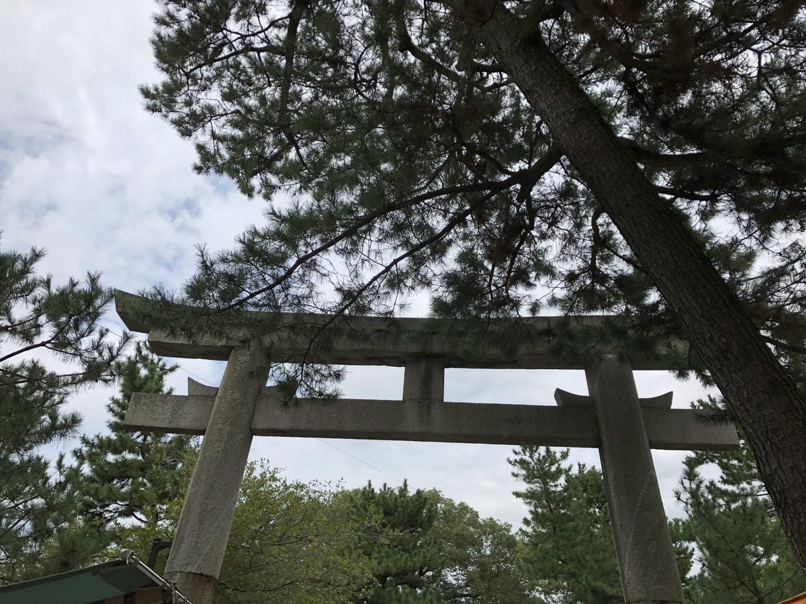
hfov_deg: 61.7
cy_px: 302
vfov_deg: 48.2
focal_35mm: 29
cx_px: 403
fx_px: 675
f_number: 1.8
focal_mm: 3.99
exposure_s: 1/1185
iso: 20
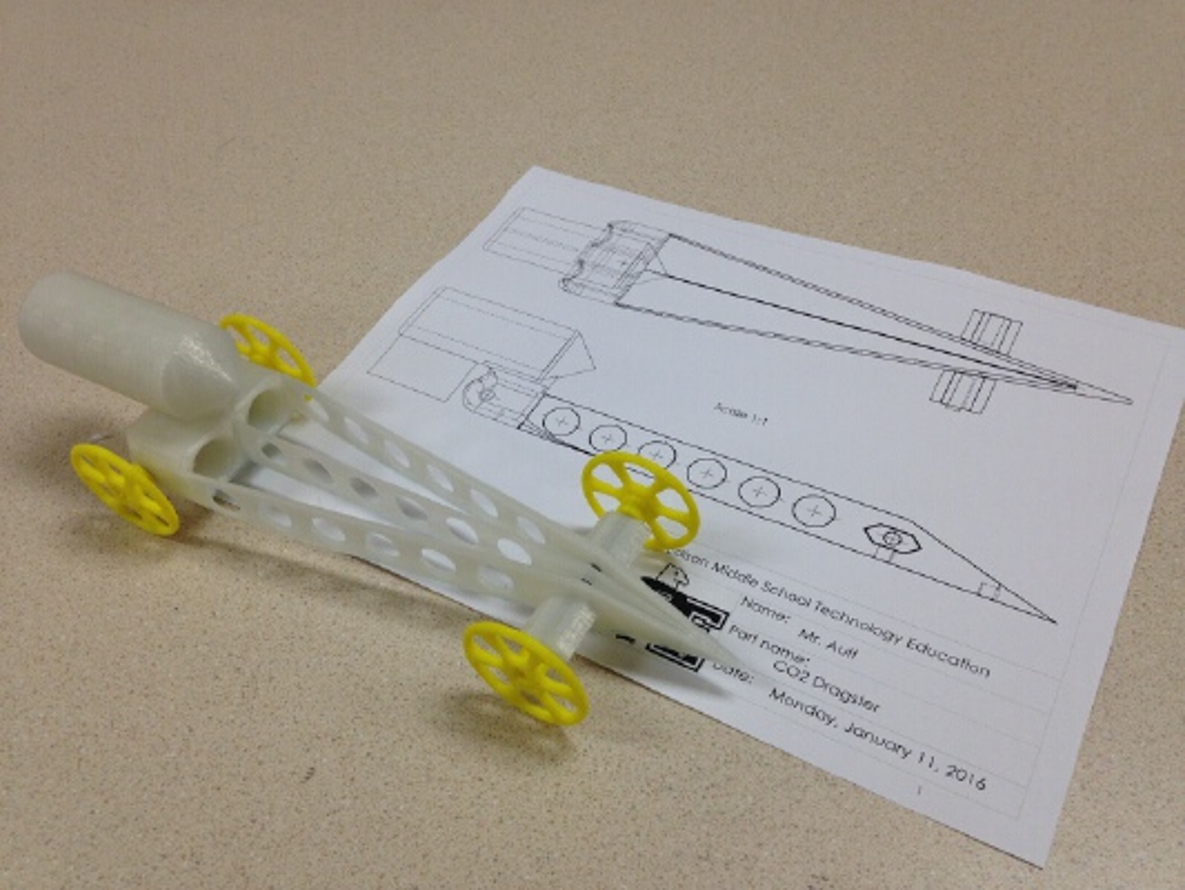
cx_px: 592
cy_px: 445
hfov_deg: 55.3
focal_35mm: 33
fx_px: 1130
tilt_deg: -47.4
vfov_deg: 43.0
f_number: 2.4
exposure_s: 1/120
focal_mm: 4.12
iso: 80
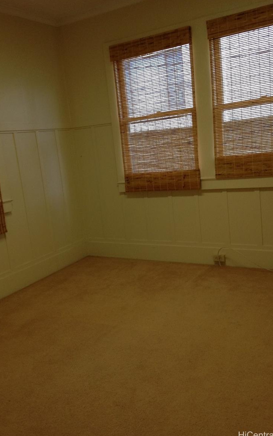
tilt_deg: -11.2
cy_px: 214
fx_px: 428
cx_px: 125
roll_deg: +4.9
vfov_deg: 54.0
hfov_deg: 35.3
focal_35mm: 36
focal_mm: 4.12
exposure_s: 1/20
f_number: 2.4
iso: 100
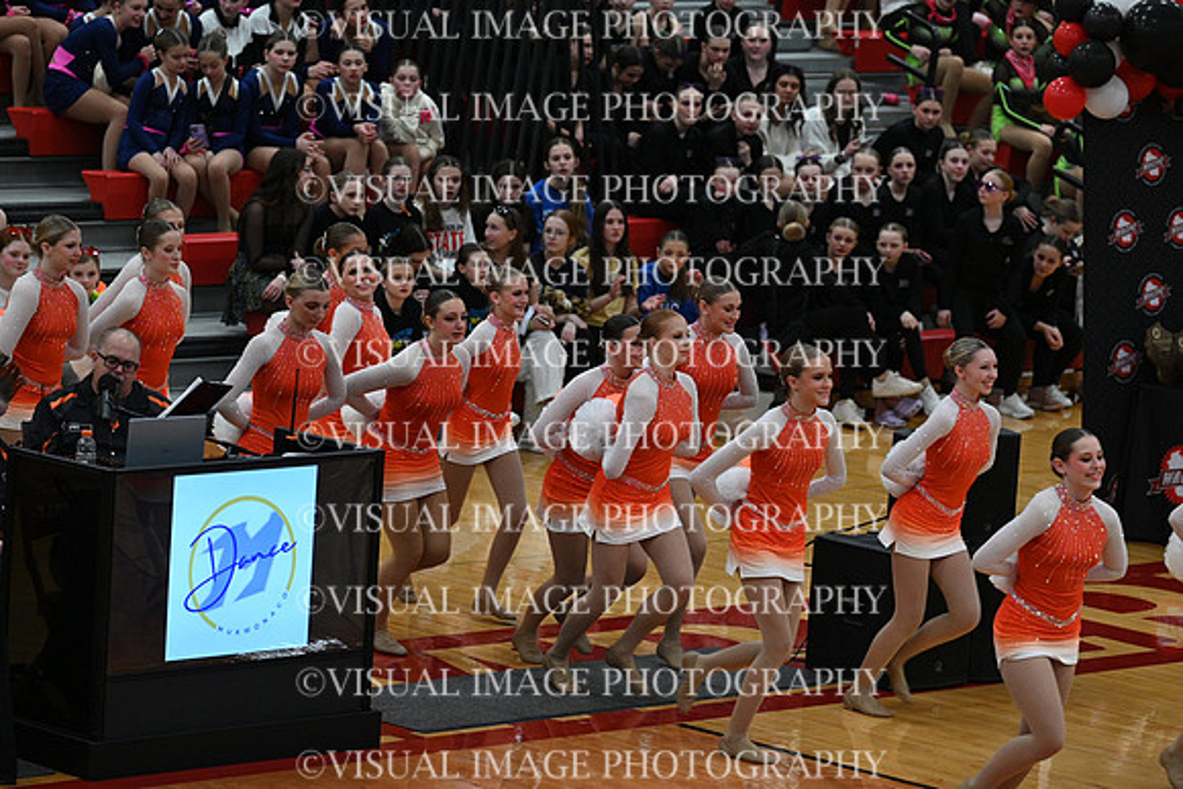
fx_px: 5752
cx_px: 592
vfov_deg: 7.9
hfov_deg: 11.7
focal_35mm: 175
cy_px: 394
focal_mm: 175
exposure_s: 1/400
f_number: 4
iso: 4000
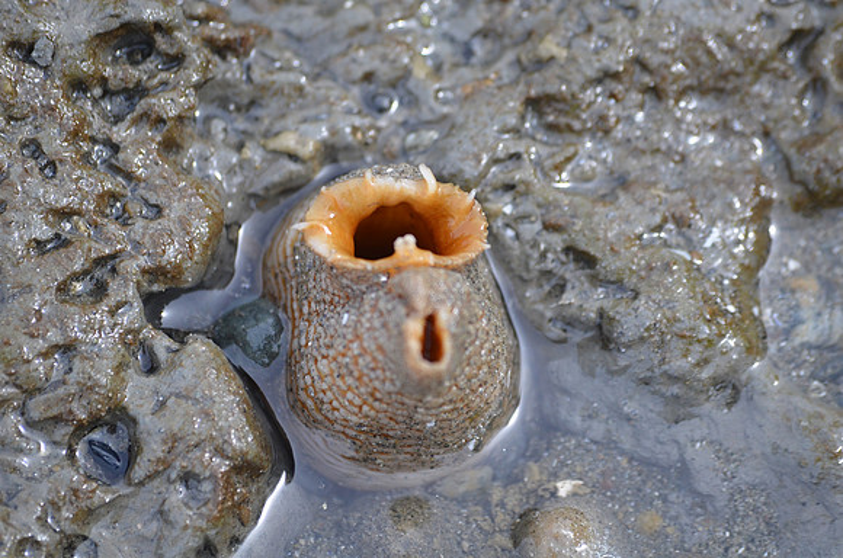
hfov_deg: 5.7
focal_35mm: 360
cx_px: 422
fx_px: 8411
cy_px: 279
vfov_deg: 3.8
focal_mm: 240
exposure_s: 1/1000
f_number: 5.3
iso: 720
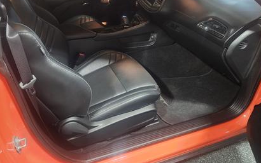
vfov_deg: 41.5
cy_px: 60
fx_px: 213
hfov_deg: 62.3
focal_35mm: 30
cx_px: 104
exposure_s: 1/24
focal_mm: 5.4
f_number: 1.8
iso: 500
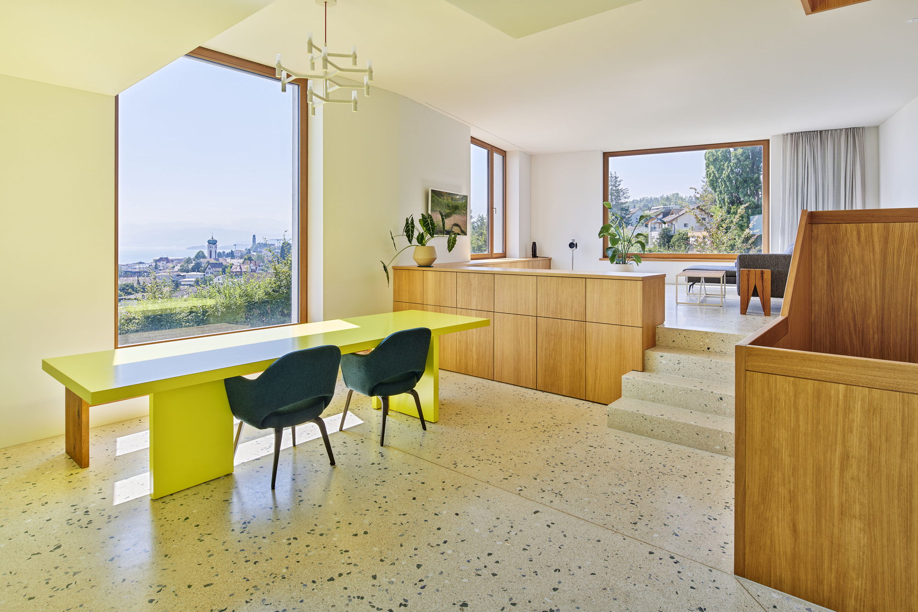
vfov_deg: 64.5
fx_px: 484
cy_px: 306
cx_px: 459
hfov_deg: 86.9
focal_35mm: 19
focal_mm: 19
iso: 100
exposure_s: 1/5
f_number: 11
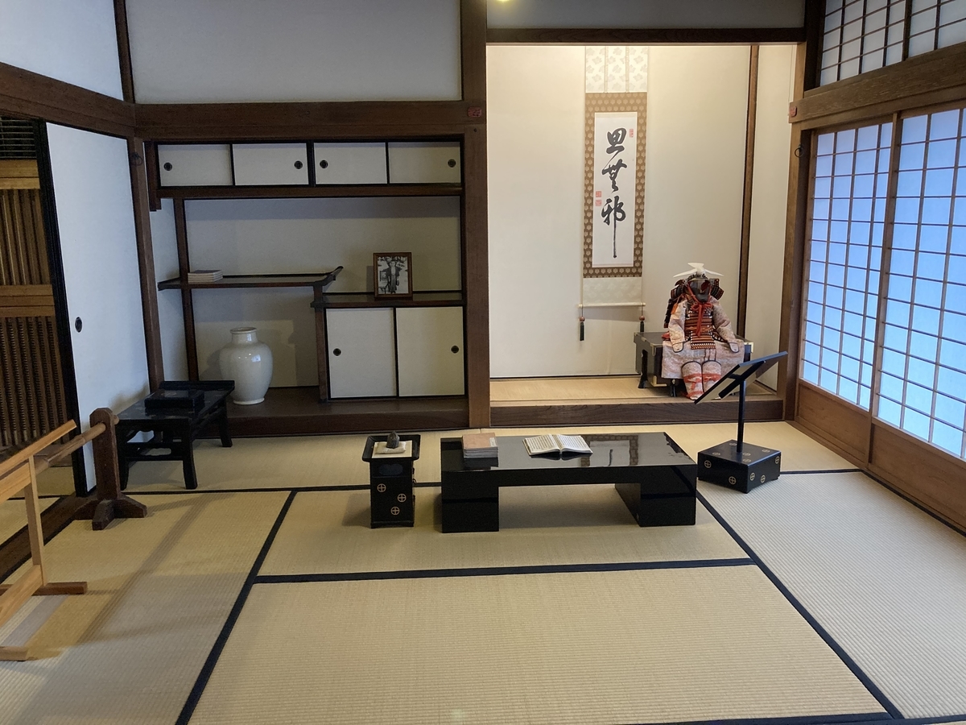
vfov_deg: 49.7
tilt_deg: -11.3
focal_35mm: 28
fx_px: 781
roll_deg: -0.4
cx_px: 483
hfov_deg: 63.4
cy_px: 362
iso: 250
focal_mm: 3.99
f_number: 1.8
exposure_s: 1/60
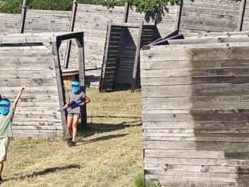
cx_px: -70
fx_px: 892
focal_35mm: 124
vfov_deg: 11.8
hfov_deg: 15.2
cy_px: 212
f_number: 1.67
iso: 50
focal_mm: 8.71
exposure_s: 1/3662
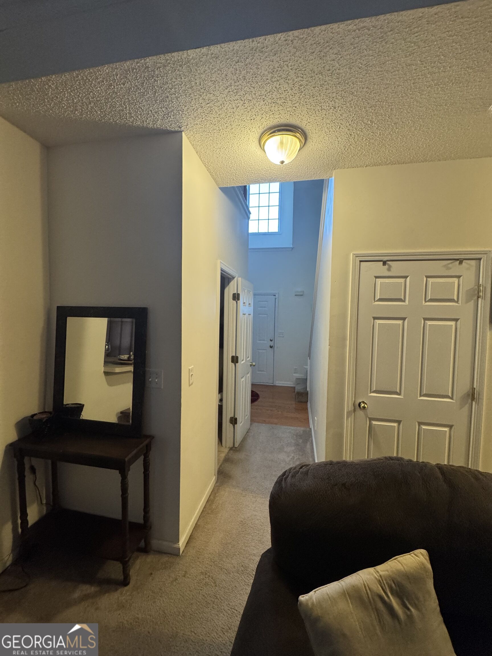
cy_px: 328
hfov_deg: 85.7
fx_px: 265
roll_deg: -0.6
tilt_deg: -3.3
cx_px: 246
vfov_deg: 102.1
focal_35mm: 14
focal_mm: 2.22
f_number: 2.2
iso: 320
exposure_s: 1/60
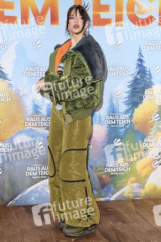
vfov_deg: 29.7
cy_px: 121
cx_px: 80
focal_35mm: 68
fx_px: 457
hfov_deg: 20.0
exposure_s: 1/250
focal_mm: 68
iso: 640
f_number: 5.6
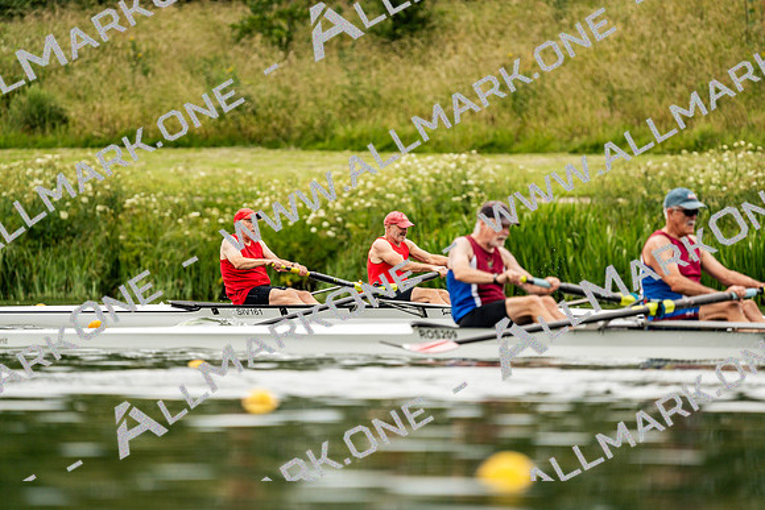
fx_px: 12752
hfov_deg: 3.4
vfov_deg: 2.3
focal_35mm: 600
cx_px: 382
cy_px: 255
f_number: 6.3
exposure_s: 1/2000
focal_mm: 600
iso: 500
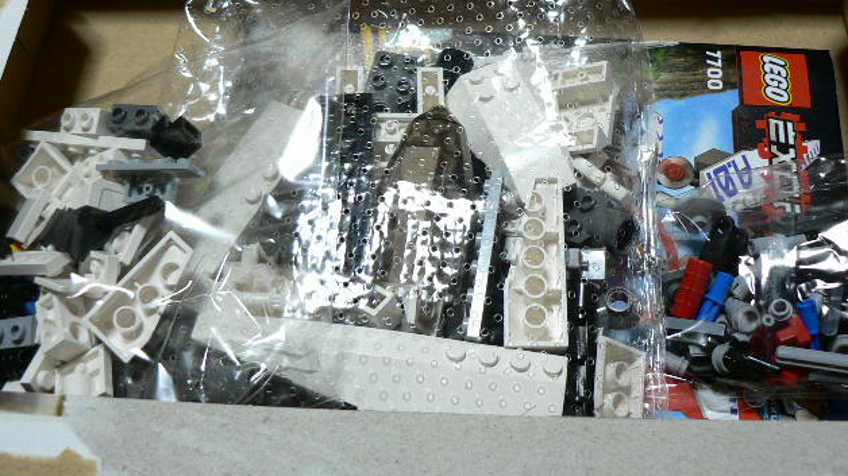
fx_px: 899
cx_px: 431
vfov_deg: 29.5
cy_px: 166
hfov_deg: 50.5
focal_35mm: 40
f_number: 2.8
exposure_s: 1/15
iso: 150
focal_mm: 6
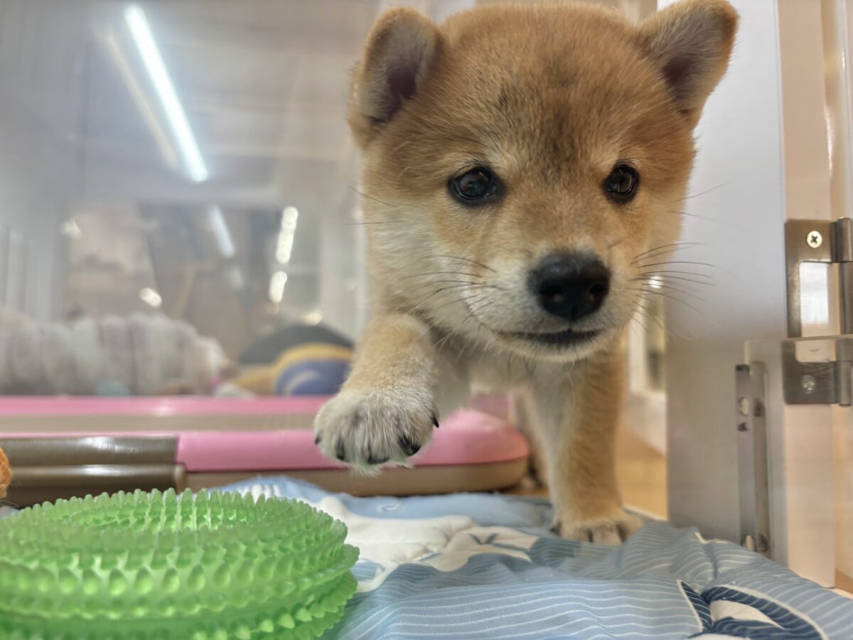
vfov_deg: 53.1
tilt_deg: +0.4
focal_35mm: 26
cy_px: 320
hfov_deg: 67.3
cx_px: 426
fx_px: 641
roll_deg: -2.0
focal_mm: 5.96
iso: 64
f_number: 1.6
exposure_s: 1/100
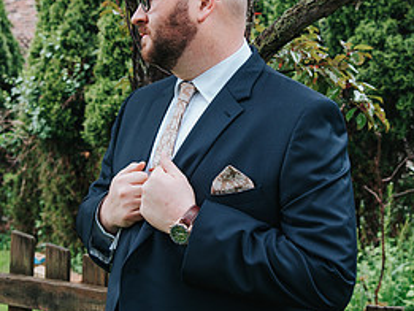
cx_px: 213
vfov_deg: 23.2
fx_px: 754
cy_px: 117
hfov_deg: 30.7
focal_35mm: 63
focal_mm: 38
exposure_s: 1/100
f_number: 5
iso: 400
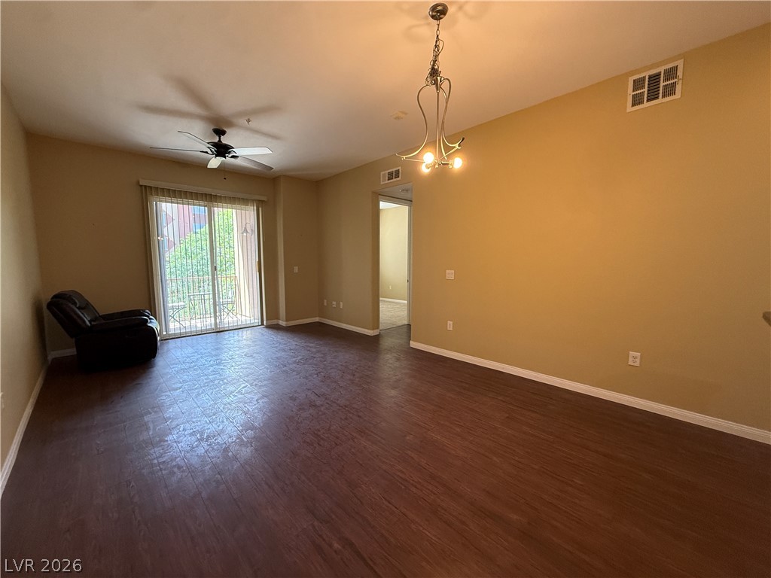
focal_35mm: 14
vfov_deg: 85.7
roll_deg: +0.7
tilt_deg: -4.4
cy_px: 289
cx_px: 386
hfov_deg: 102.1
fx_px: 312
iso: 250
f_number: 2.2
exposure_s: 1/120
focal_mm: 2.22
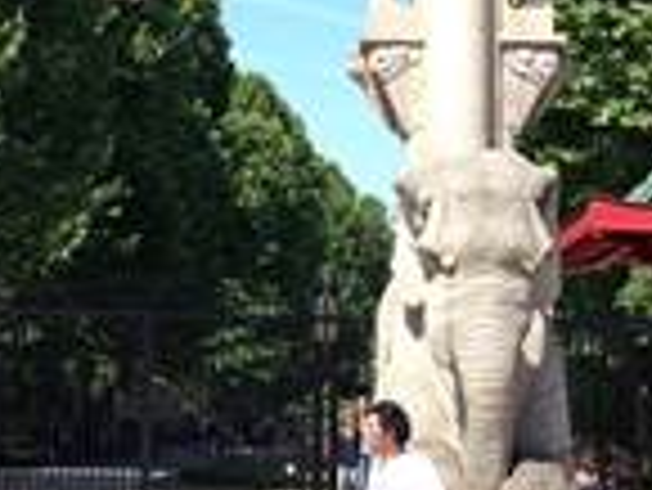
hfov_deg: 17.8
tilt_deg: +10.3
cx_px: 108
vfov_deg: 13.4
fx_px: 2055
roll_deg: -2.5
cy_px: -27
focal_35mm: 109
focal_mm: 4.12
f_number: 2.4
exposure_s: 1/713
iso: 50
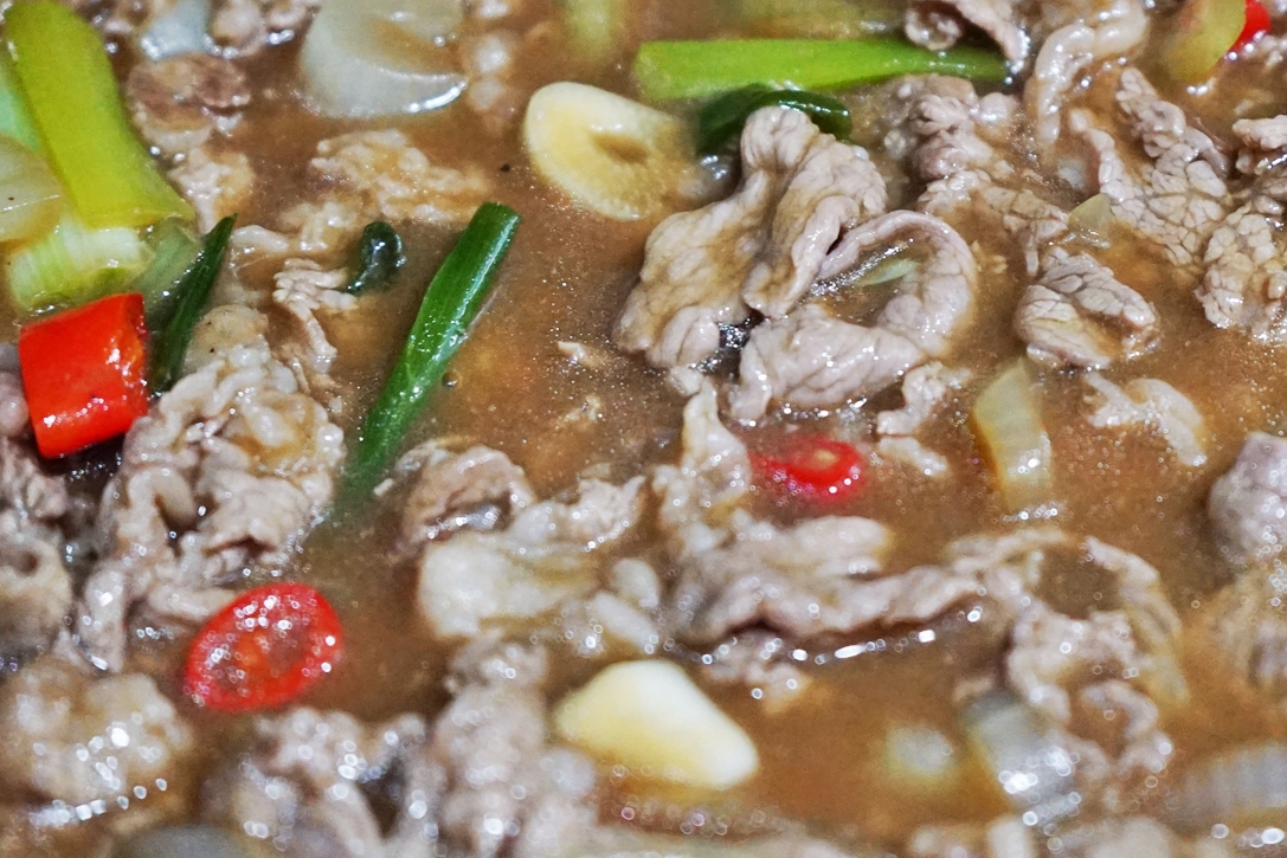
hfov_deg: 22.8
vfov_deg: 15.4
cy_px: 177
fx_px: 3146
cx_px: 1038
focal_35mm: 88
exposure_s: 1/60
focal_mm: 46
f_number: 4.5
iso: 4000
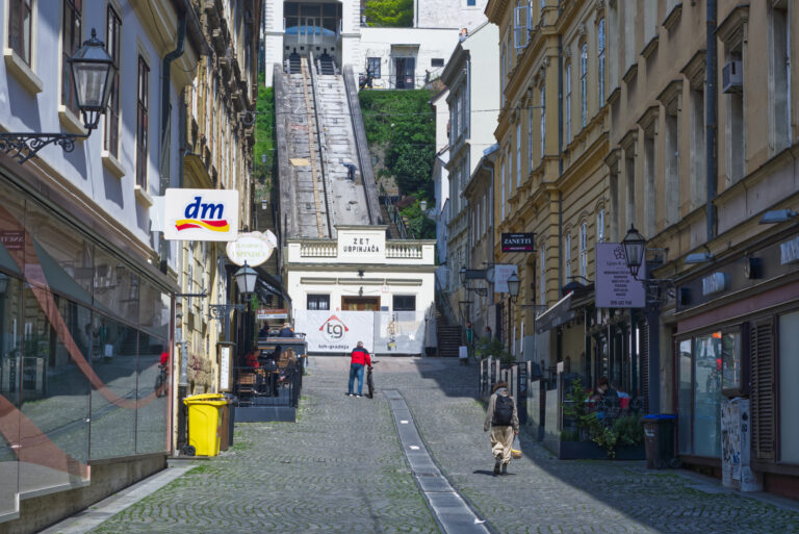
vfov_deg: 18.2
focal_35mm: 75
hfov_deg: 27.0
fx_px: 1665
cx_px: 400
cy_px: 267
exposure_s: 1/160
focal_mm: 50
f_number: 10
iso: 125
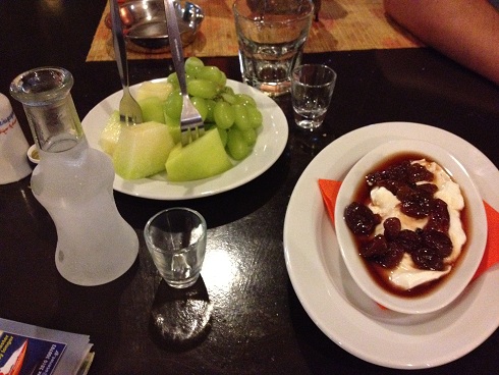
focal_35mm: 35
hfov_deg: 52.6
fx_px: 505
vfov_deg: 40.7
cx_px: 250
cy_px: 188
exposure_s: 1/15
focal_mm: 4.28
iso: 800
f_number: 2.4
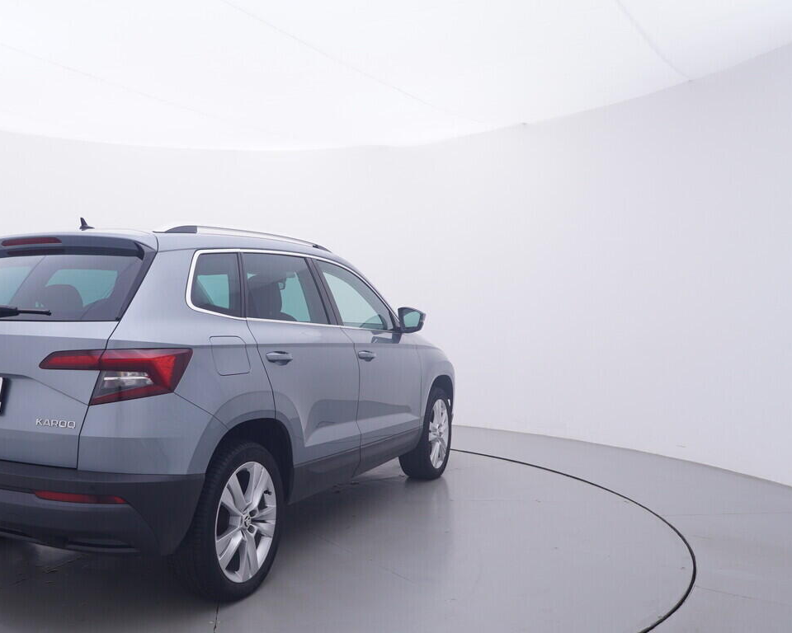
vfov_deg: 46.1
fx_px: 743
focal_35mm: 32
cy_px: 350
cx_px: 233
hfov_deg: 54.4
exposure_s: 1/80
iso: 200
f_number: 5
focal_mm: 15
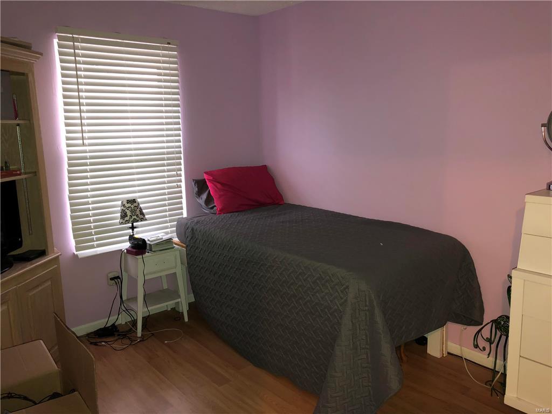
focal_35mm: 29
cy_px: 207
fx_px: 462
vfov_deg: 48.2
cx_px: 276
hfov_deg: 61.7
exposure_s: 1/12
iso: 100
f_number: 1.8
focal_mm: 3.99
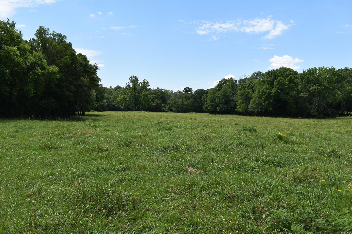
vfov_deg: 38.4
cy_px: 117
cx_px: 176
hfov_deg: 55.1
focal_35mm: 34
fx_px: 337
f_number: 8
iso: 110
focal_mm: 23
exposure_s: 1/250
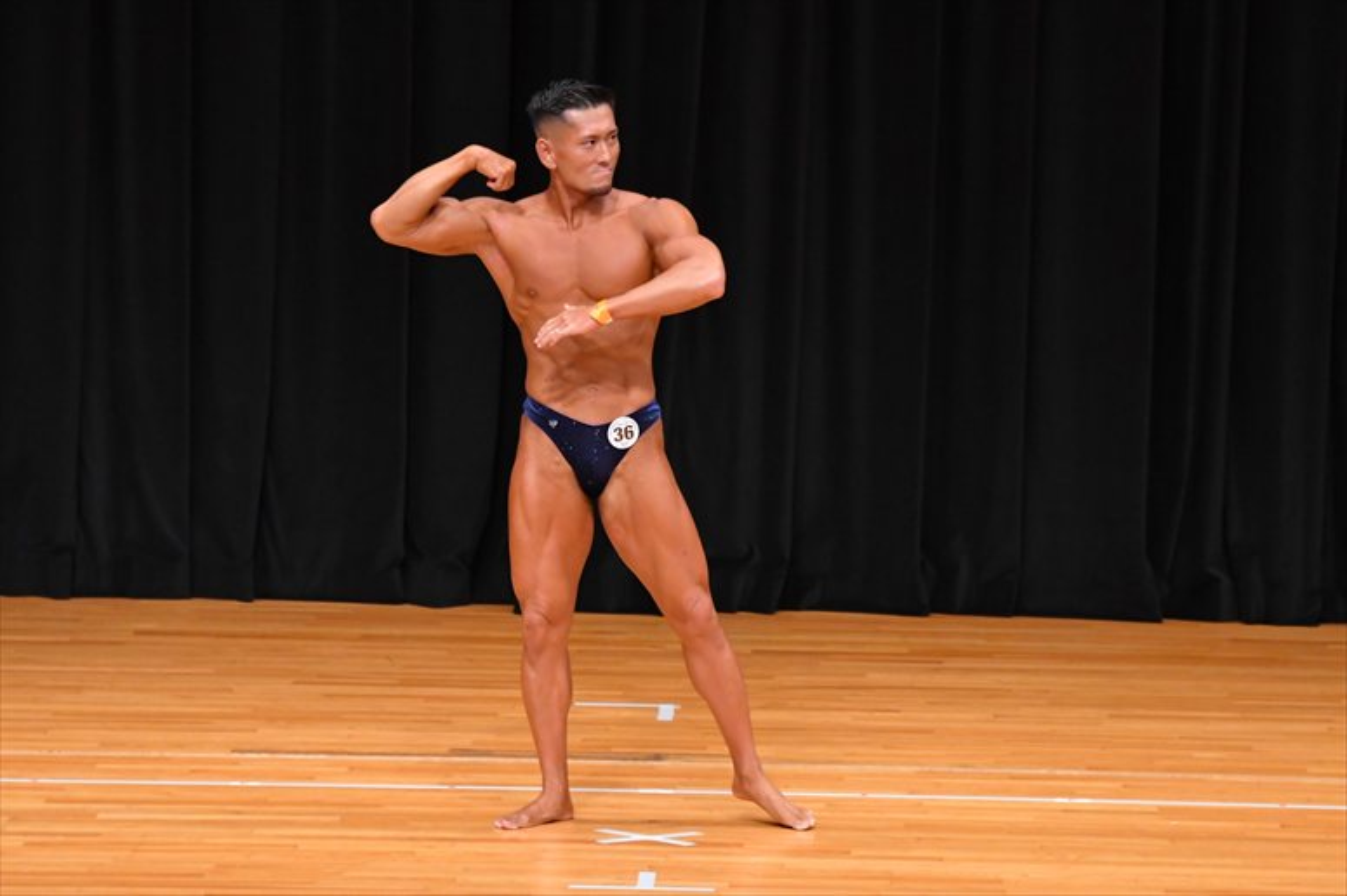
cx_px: 674
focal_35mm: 255
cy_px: 448
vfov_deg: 5.4
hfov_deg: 8.1
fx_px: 9537
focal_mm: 170
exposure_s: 1/400
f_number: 5.6
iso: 4000
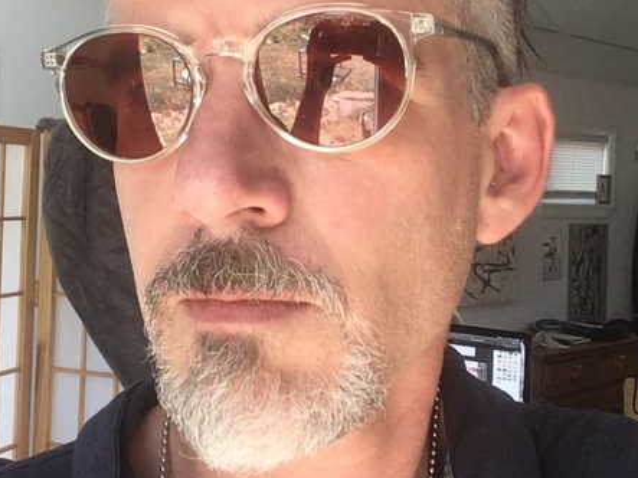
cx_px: 282
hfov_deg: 34.3
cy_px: 154
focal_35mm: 56
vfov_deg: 25.9
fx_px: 1032
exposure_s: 1/40
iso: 50
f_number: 2.4
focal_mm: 2.15
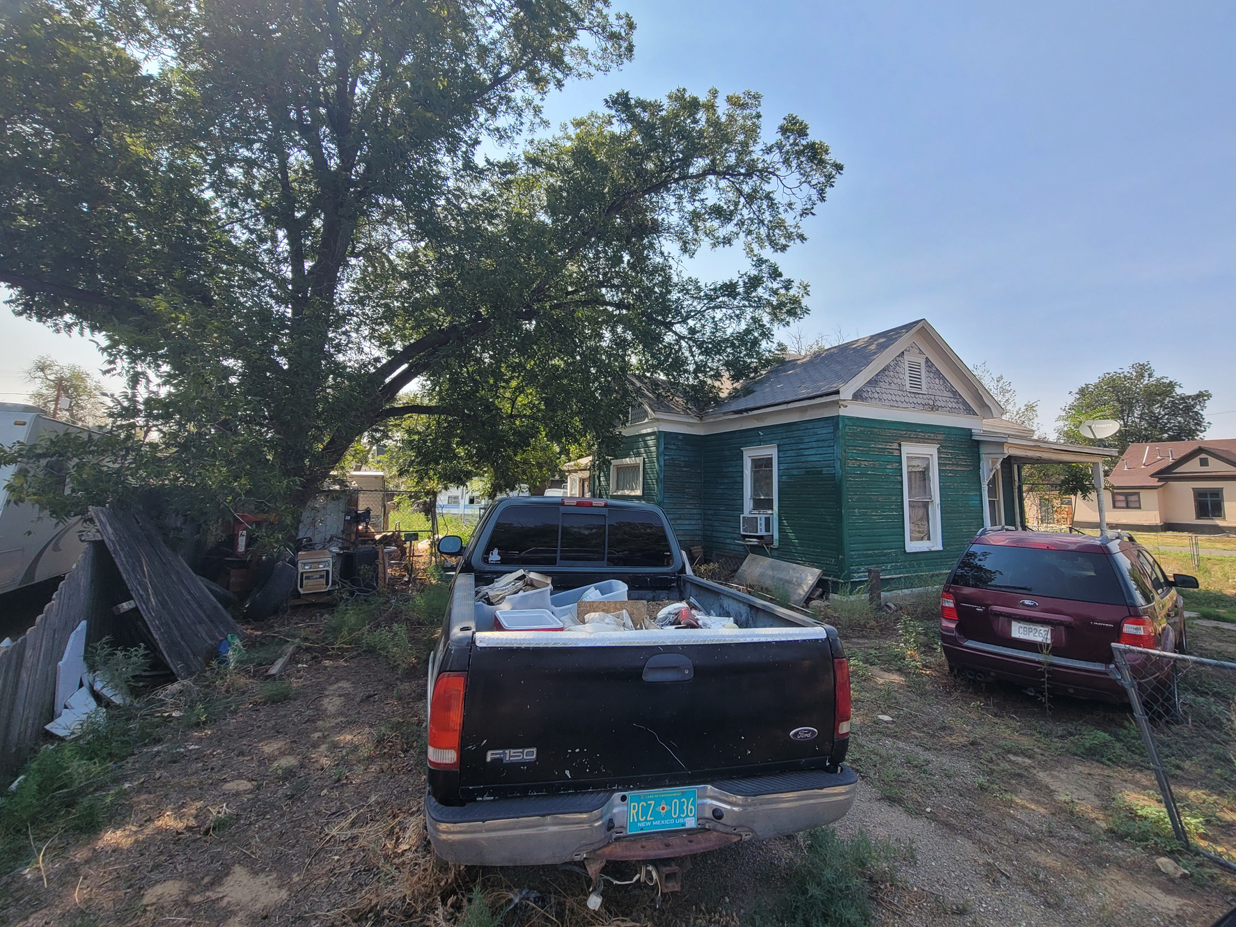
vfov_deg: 81.5
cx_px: 654
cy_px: 419
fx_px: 536
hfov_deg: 98.1
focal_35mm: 15
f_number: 2.2
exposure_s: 1/1228
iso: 64
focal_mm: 2.2
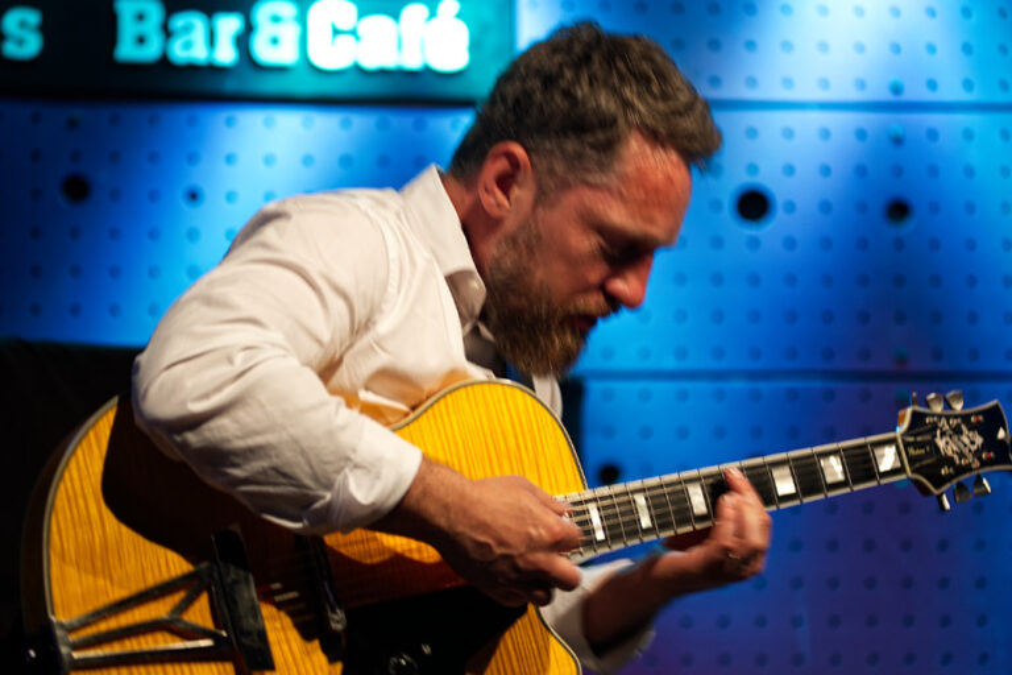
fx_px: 2249
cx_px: 506
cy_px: 338
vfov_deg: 17.1
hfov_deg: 25.4
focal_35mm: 80
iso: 400
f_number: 2.8
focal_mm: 80
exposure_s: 1/40
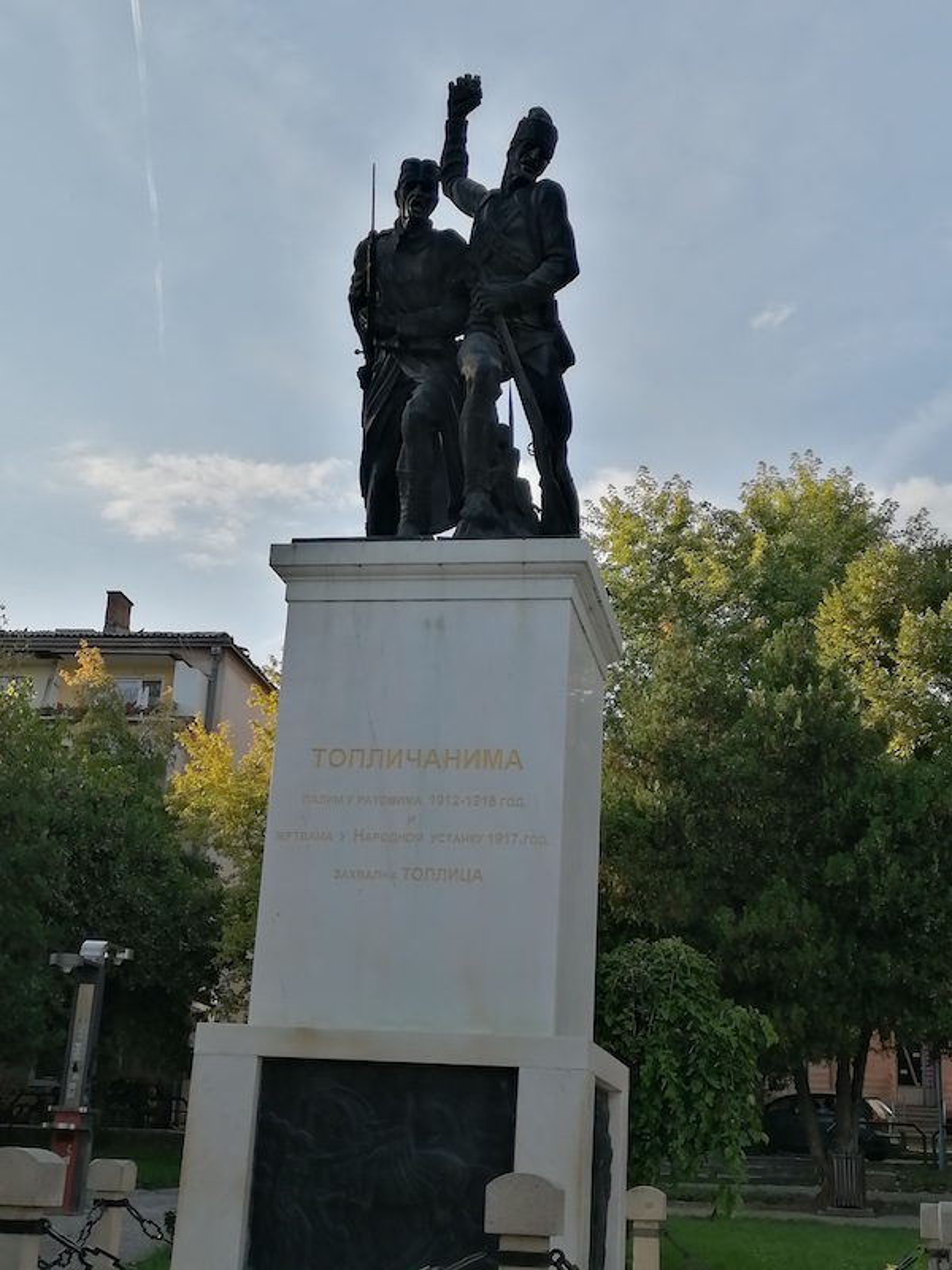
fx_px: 1797
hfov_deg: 29.7
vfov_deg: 38.9
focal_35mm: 49
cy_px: 635
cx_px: 476
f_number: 1.8
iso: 50
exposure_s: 1/1379
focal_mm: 5.4
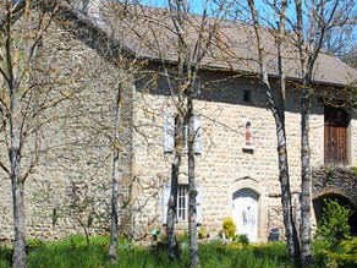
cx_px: 187
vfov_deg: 11.9
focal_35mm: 125
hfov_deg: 15.8
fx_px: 1289
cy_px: 108
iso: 100
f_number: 4.5
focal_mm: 12
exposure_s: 1/500
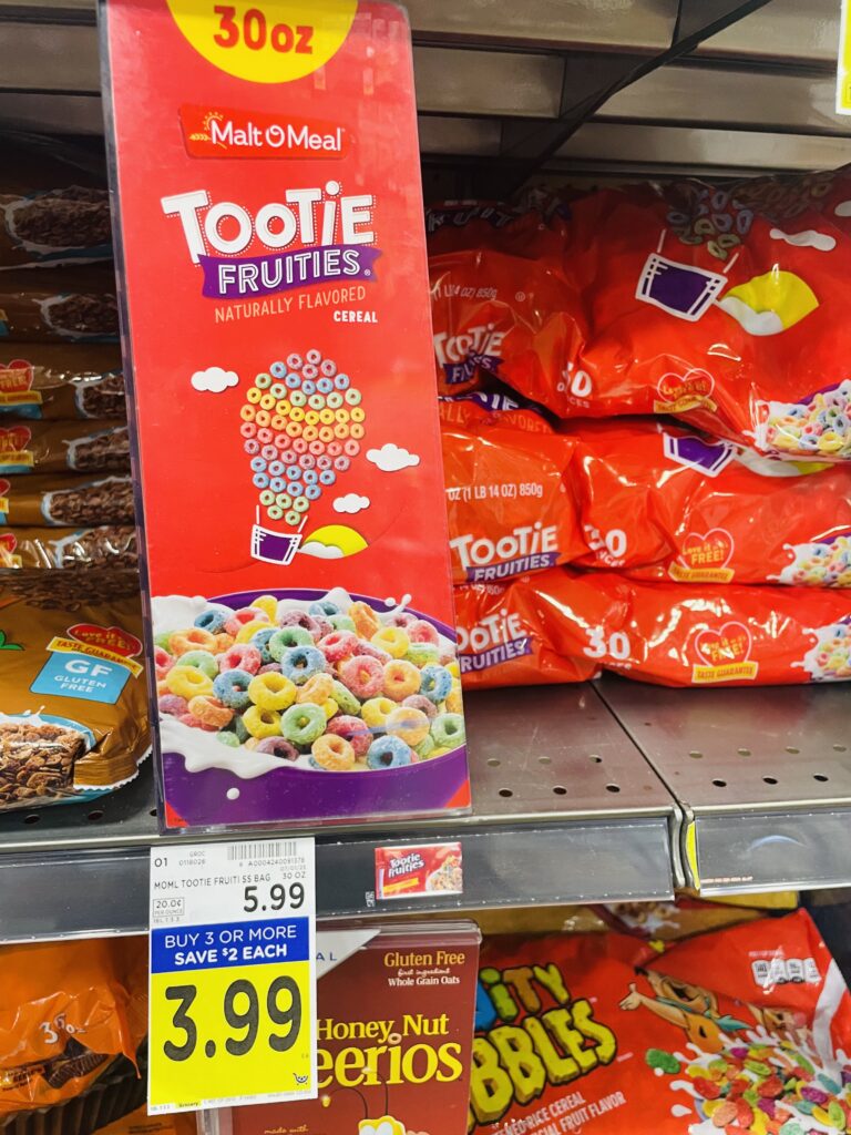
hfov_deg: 53.1
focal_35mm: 26
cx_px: 426
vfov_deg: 67.3
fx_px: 852
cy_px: 568
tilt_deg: -18.4
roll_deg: -0.5
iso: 200
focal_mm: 4.2
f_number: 1.6
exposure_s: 1/60
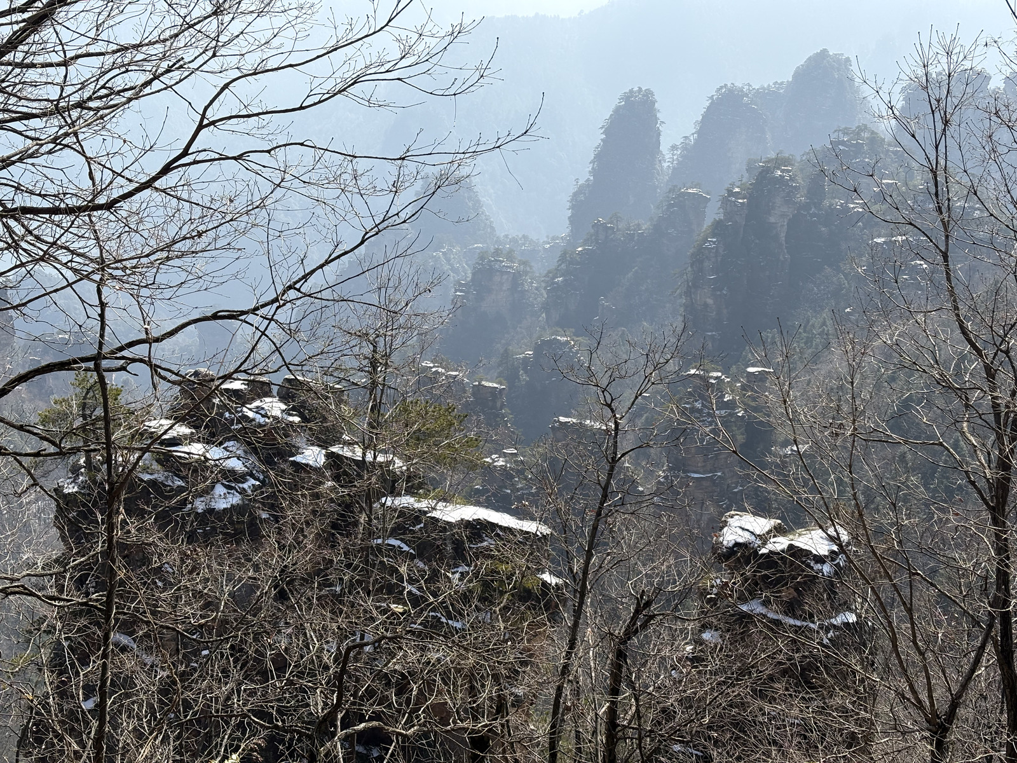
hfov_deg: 36.8
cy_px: 382
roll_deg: +0.7
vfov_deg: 28.0
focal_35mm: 52
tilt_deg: -18.5
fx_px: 1528
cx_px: 508
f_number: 1.6
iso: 32
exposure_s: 1/1901
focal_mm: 5.96
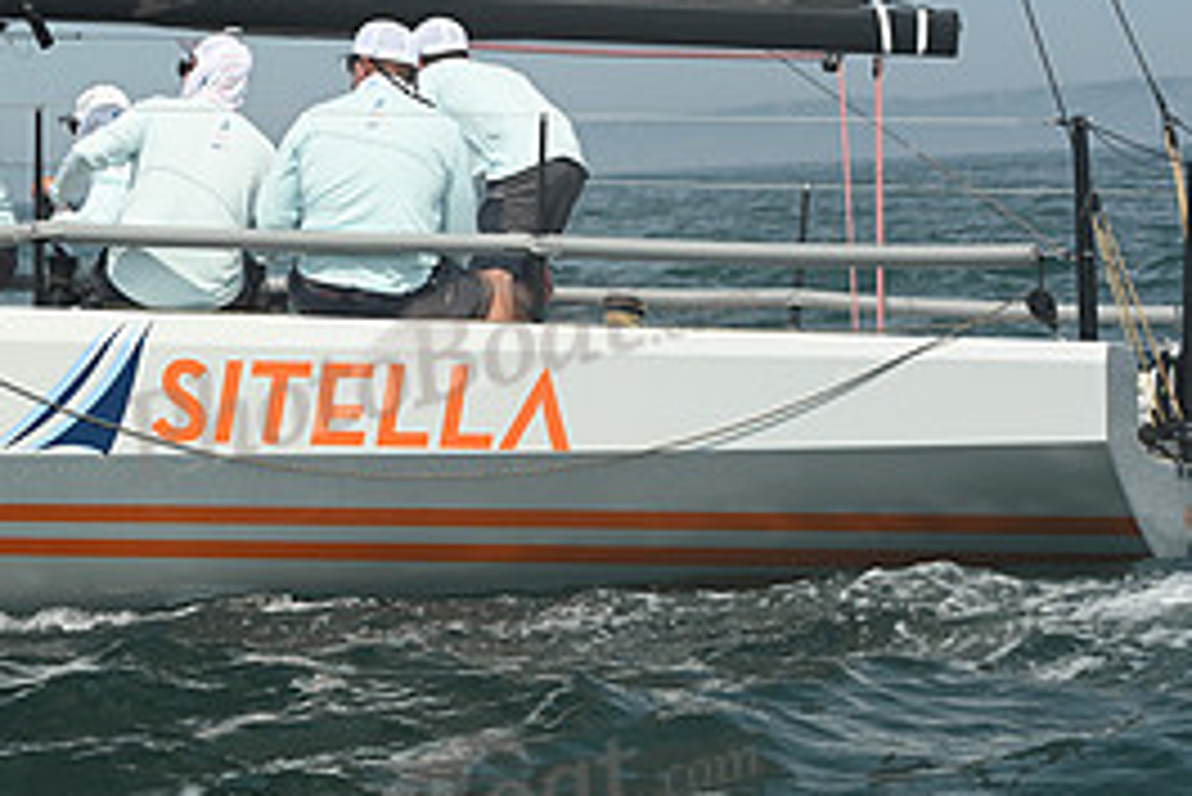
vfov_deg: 7.0
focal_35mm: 197
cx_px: -103
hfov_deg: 10.3
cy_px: 196
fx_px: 6526
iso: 320
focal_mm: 90
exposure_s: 1/1250
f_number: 8
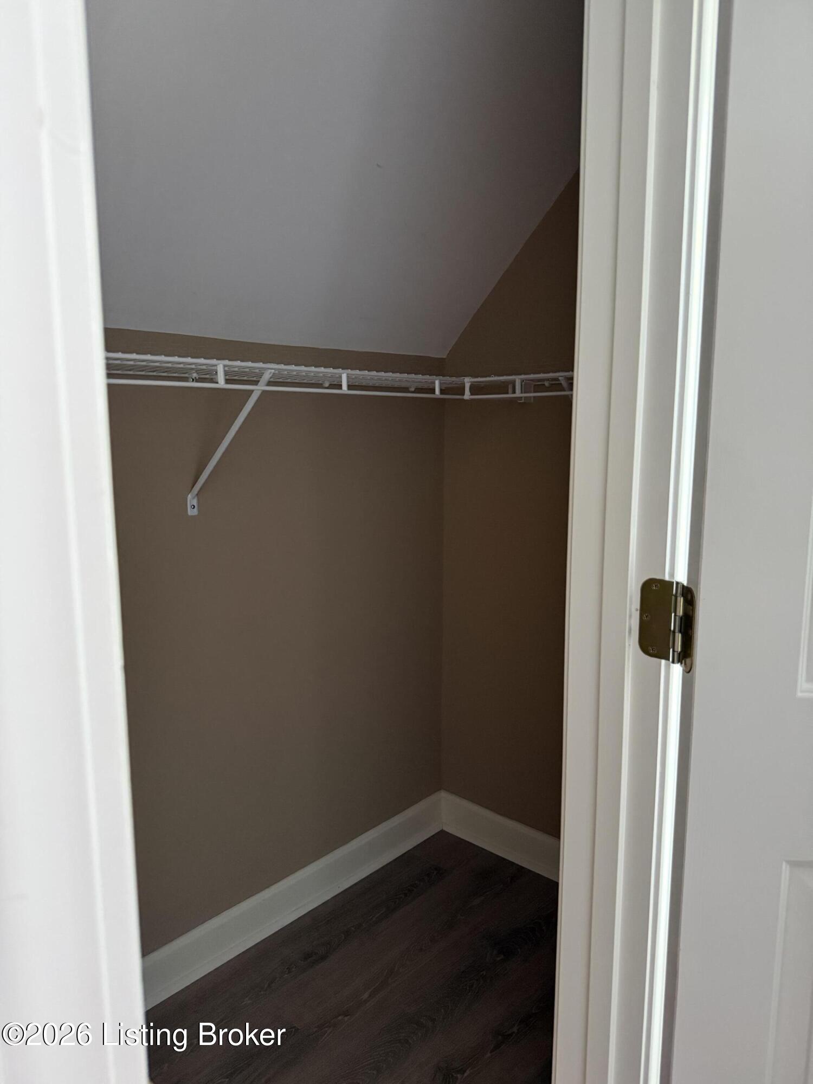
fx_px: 752
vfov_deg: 71.6
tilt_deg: -7.6
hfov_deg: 56.8
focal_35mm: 24
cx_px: 406
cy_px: 542
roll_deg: +0.2
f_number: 1.78
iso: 800
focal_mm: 6.76
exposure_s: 1/57
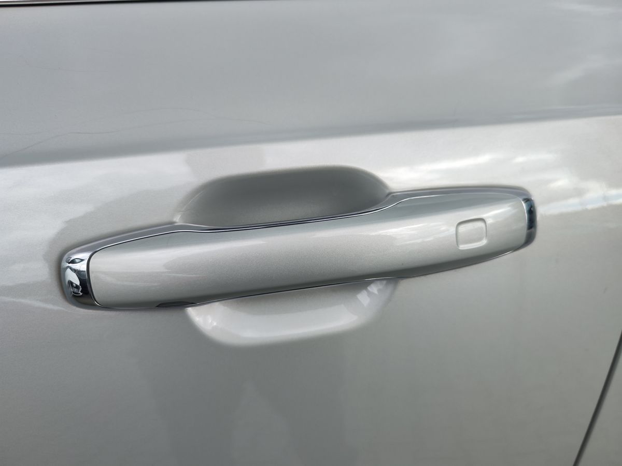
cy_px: 233
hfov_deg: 73.9
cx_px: 311
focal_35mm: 23
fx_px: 413
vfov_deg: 58.9
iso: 250
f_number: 1.69
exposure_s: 1/786
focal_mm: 7.01
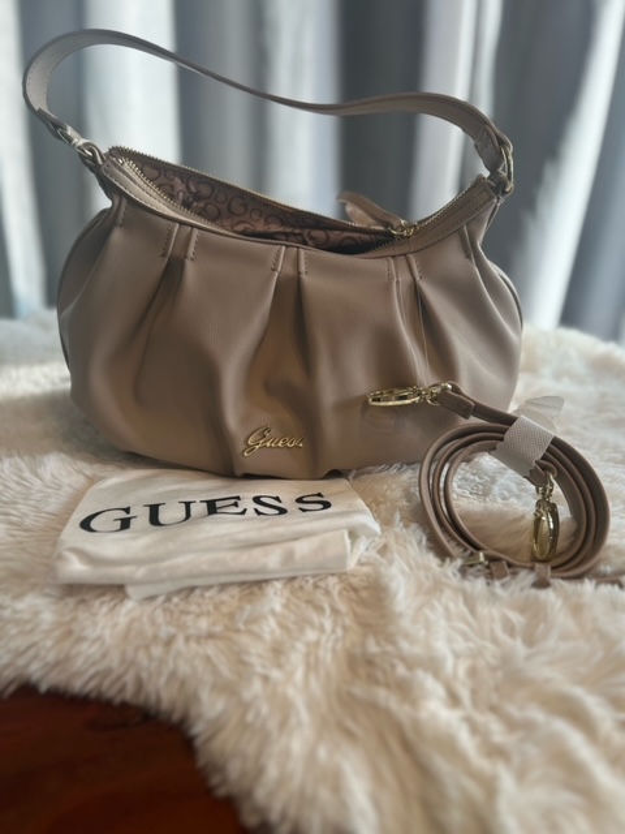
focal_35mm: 26
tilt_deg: -25.6
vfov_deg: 67.3
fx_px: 626
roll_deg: +1.1
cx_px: 312
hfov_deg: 53.1
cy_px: 417
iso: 40
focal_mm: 5.7
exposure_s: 1/157
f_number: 1.5
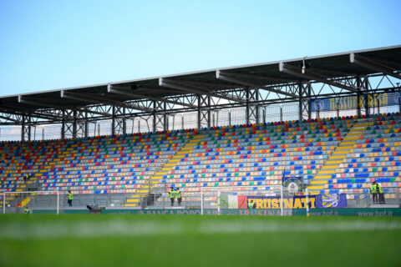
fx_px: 780
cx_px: 200
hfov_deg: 28.8
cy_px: 134
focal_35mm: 70
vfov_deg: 19.5
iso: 500
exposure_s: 1/2000
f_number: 2.8
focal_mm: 70
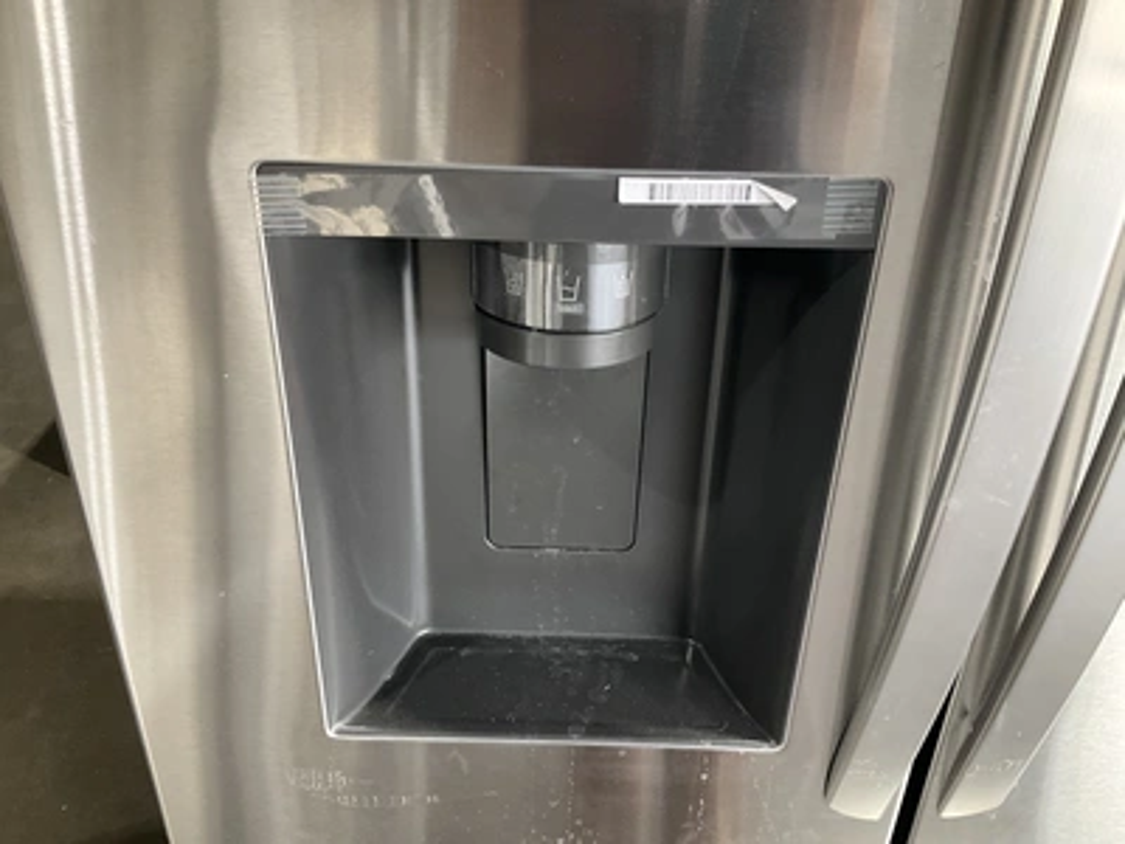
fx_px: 942
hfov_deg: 61.7
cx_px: 562
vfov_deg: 48.2
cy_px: 422
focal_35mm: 29
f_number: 1.8
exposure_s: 1/60
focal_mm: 3
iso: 125
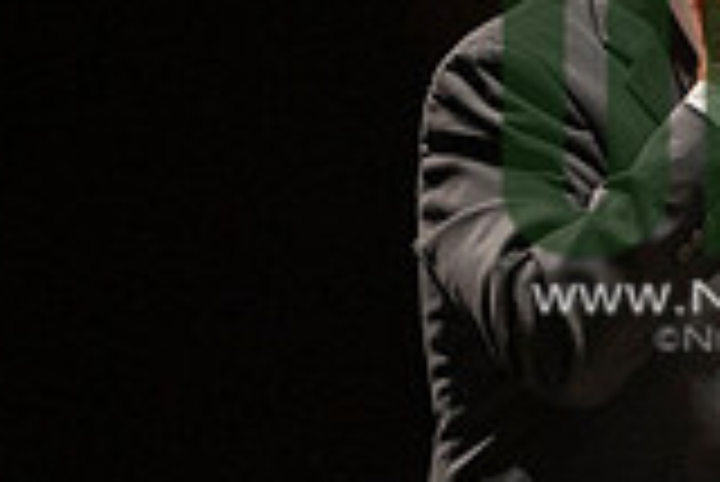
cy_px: 135
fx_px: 14493
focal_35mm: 724
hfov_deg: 2.8
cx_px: 842
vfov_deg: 1.9
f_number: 2.8
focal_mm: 200
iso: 2500
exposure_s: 1/500
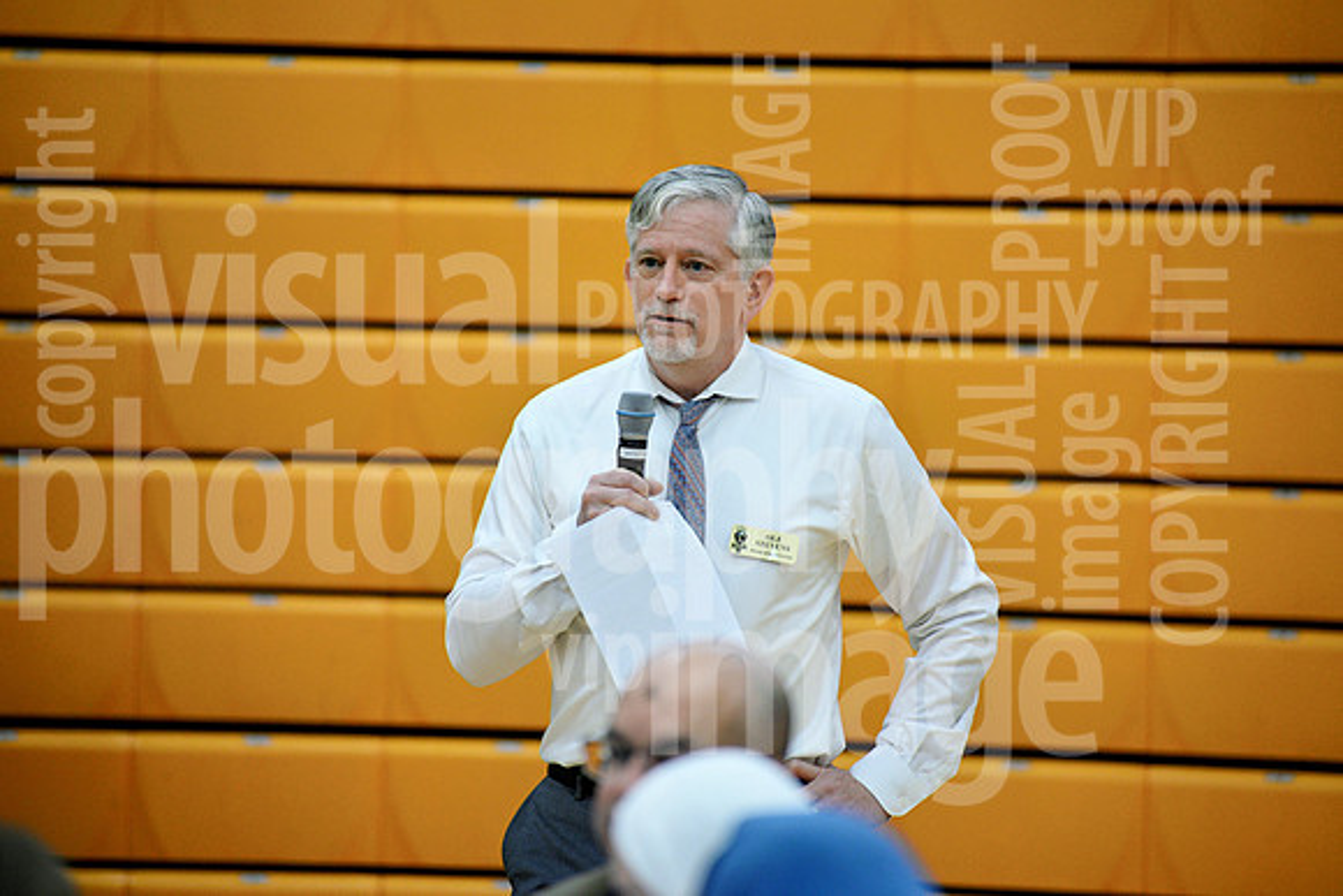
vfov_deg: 6.9
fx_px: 7463
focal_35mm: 200
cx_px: 672
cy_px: 448
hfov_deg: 10.3
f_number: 2.8
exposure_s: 1/400
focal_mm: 200
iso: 2000
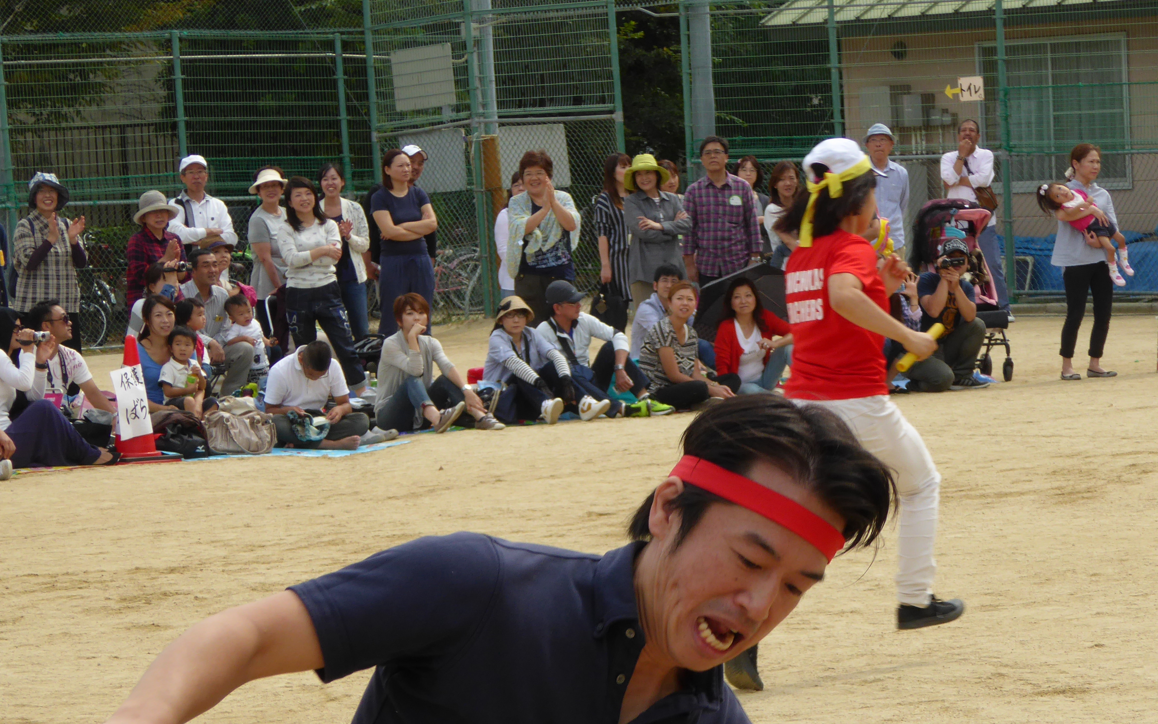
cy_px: 517
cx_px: 643
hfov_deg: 13.3
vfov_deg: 8.3
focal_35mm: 157
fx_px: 4955
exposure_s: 1/400
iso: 100
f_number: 5
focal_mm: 17.5
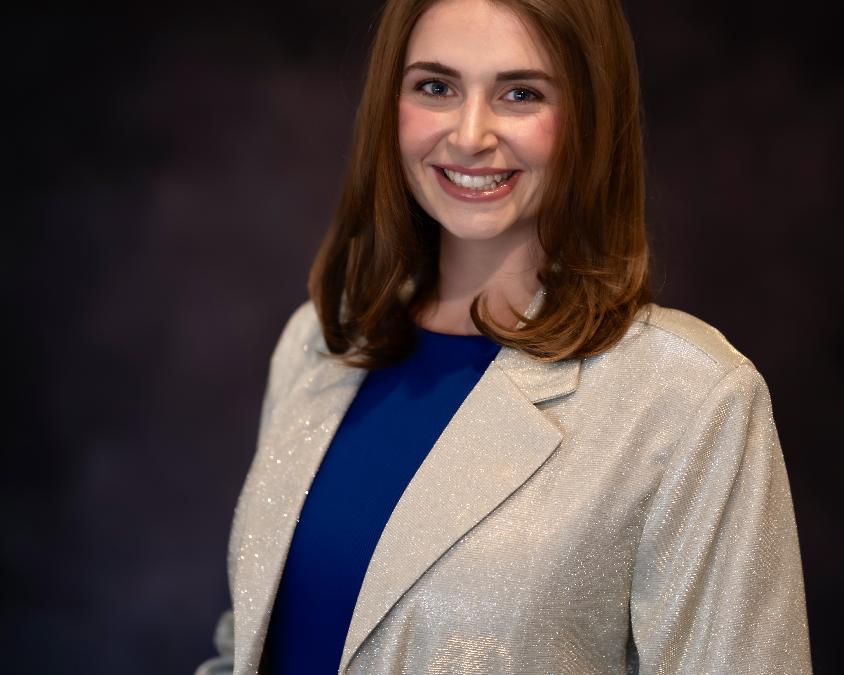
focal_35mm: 117
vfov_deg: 13.2
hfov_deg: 16.4
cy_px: 281
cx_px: 520
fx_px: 2922
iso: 100
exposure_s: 1/20
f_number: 1.6
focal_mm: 85
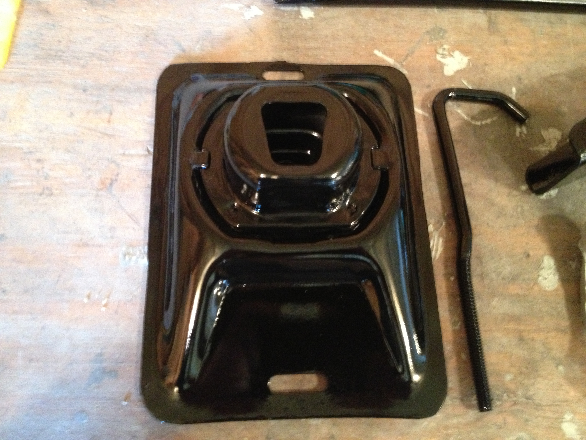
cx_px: 293
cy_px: 220
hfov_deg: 52.6
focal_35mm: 35
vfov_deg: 40.7
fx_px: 593
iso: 500
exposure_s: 1/15
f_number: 2.4
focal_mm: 4.28
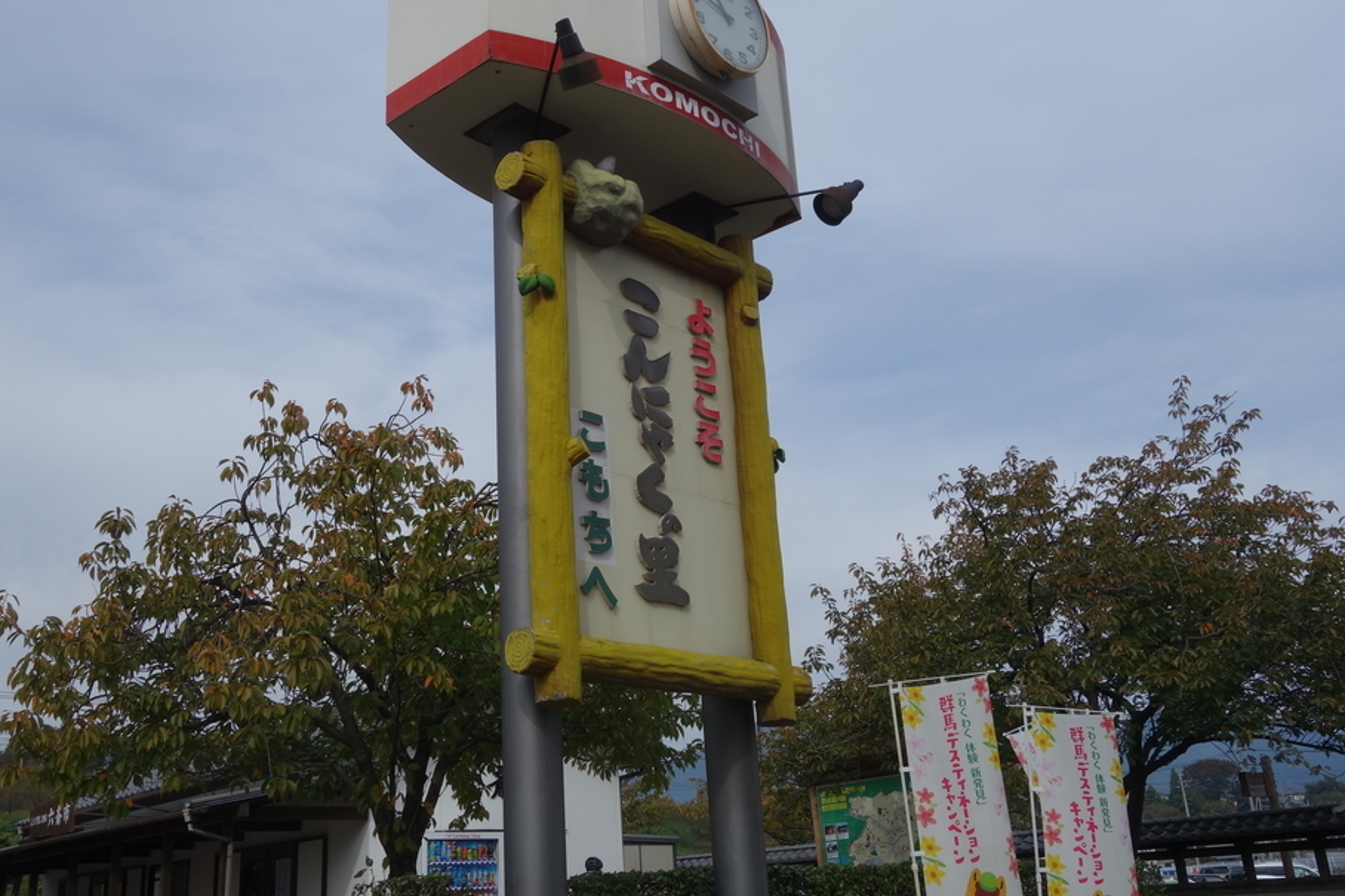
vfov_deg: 35.8
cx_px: 606
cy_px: 354
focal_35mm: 37
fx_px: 1382
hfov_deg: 51.8
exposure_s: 1/800
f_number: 5.6
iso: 125
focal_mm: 10.4
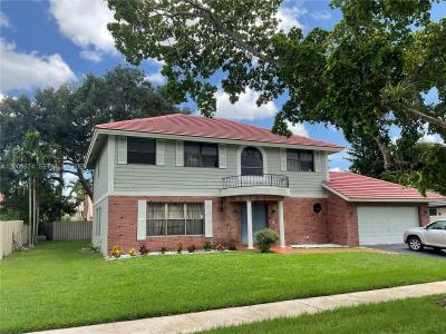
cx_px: 223
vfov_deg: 48.2
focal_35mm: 29
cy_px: 167
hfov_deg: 61.7
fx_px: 374
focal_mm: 3
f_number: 1.8
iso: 16
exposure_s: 1/804
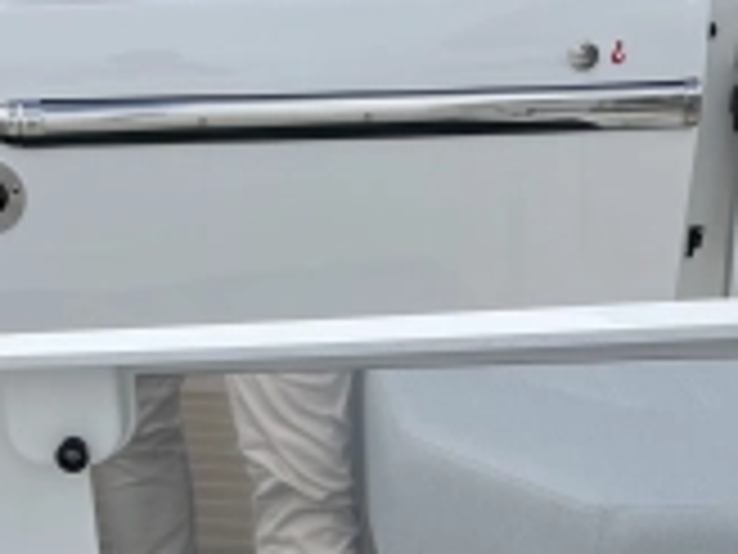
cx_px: 256
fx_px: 1855
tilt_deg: -34.7
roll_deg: -1.4
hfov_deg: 22.4
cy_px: 813
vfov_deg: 15.7
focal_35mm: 87
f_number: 1.6
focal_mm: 5.1
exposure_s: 1/3049
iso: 50
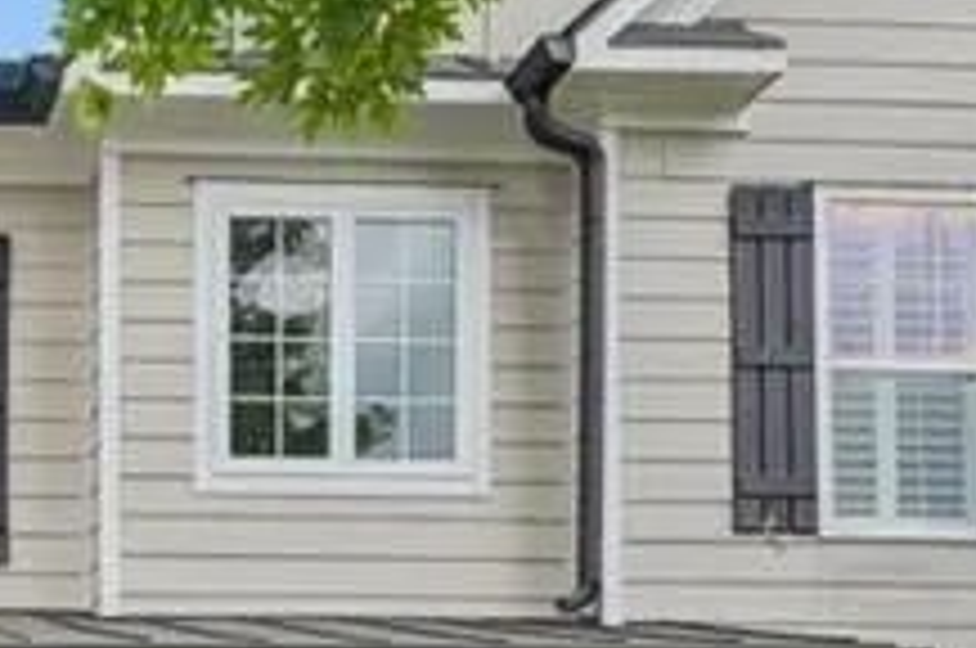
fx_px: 1787
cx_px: -364
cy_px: 556
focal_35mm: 66
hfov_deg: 25.4
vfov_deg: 20.2
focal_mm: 14
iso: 100
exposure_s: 1/160
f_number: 8
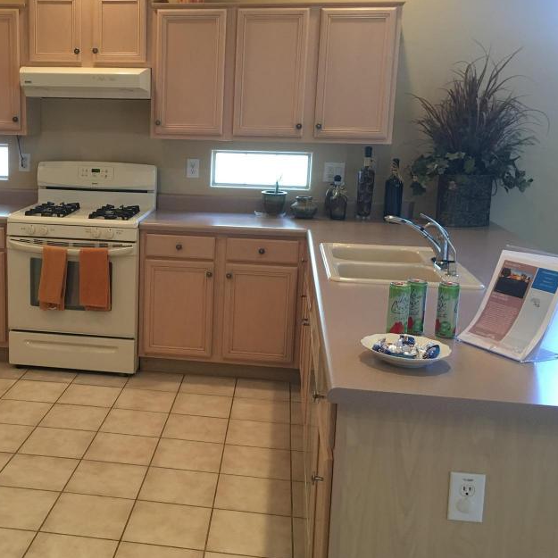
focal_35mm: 42
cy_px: 254
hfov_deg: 39.1
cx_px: 147
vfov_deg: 40.0
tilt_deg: -10.4
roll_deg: -0.8
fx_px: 766
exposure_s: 1/15
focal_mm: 4.15
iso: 40
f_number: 2.2
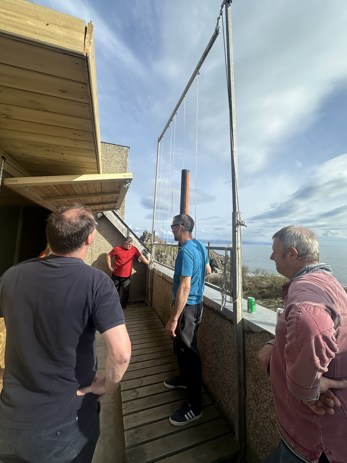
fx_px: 201
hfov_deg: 81.7
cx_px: 180
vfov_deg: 98.1
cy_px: 220
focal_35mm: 15
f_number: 2.2
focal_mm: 2.22
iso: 50
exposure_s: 1/2747
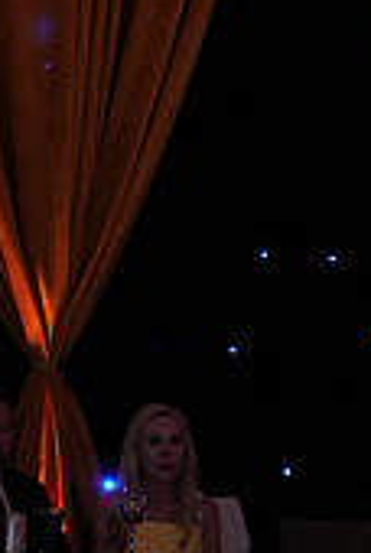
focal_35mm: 337
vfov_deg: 6.0
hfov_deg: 4.1
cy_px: 904
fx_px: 5188
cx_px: 623
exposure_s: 1/400
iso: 1000
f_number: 4
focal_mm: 66
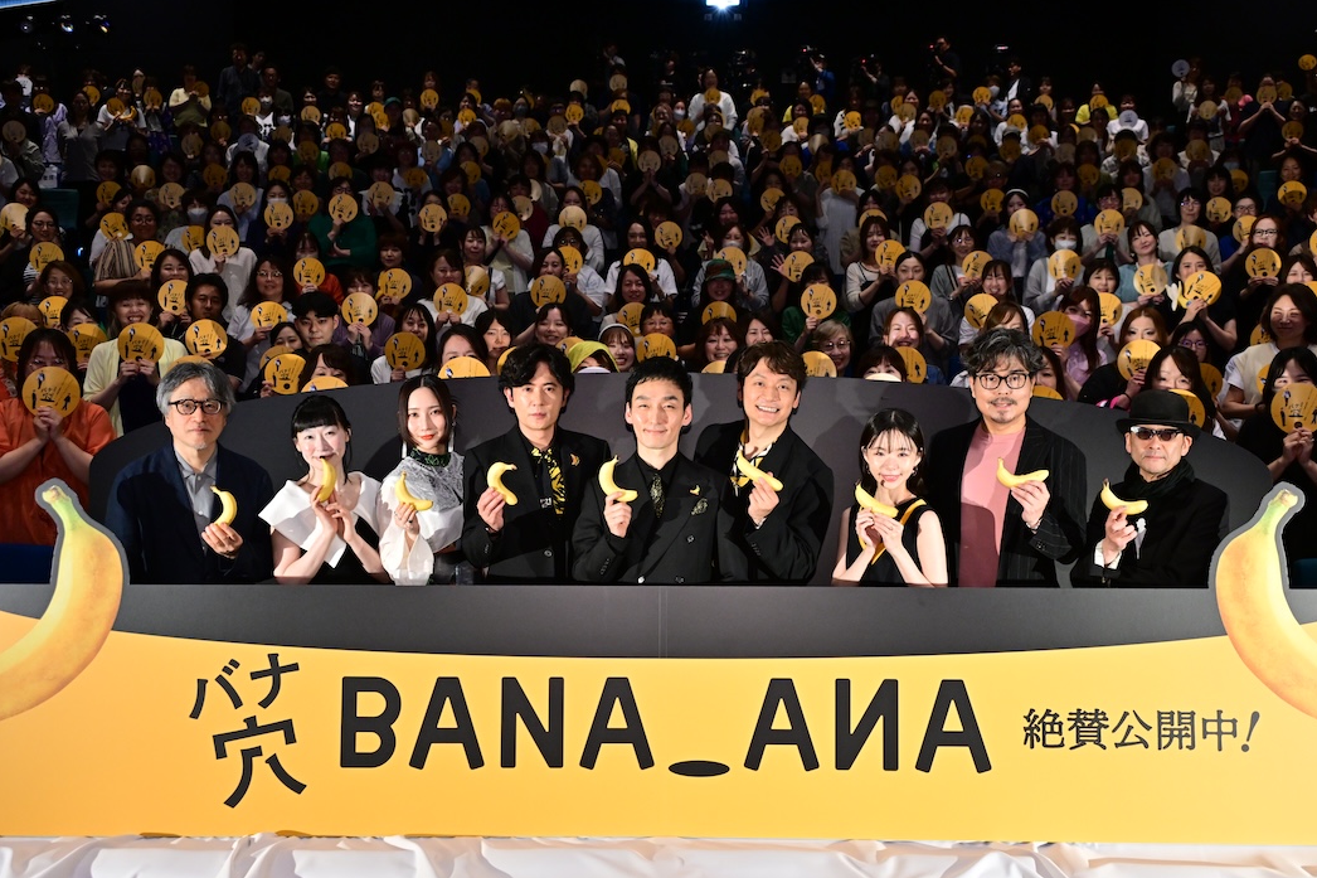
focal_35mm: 40
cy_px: 437
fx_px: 1447
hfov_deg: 48.9
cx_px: 667
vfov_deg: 33.7
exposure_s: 1/200
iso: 2000
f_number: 4.8
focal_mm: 34.5
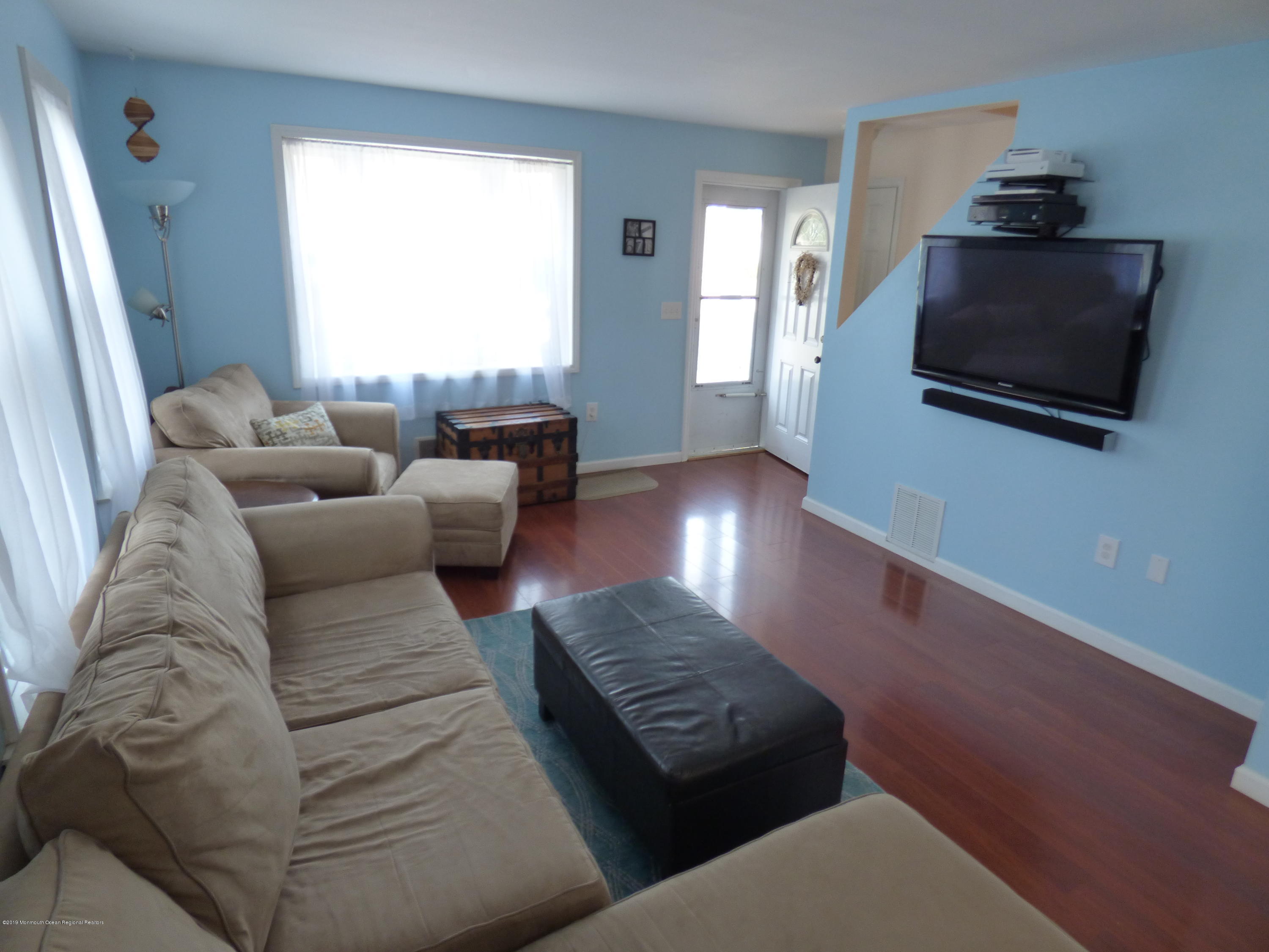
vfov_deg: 66.0
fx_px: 733
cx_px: 634
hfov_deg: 81.7
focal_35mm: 20
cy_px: 476
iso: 160
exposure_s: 1/30
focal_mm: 3.58
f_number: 2.8
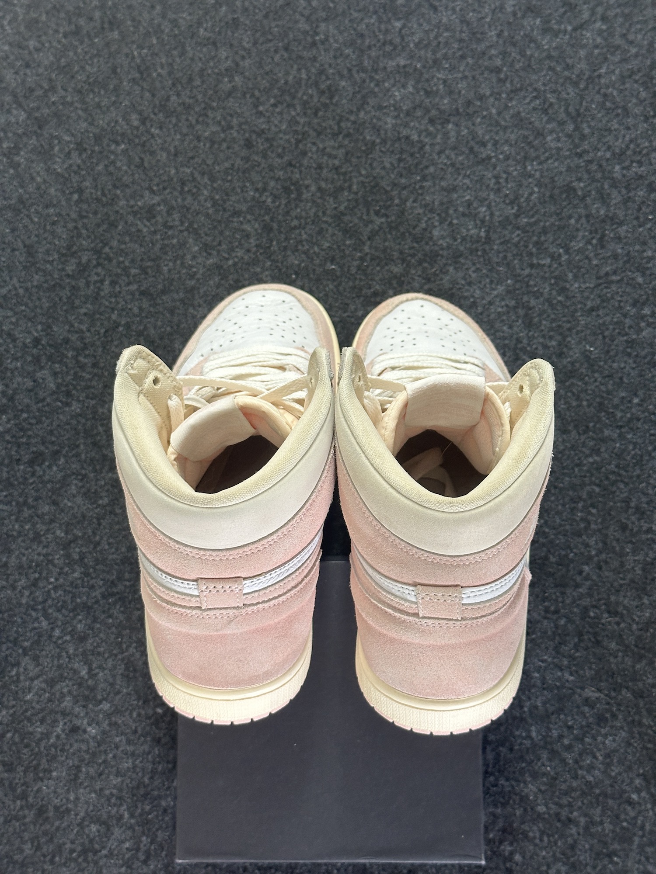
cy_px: 437
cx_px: 328
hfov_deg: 30.3
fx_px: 1213
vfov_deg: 39.7
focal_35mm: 48
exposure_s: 1/50
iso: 250
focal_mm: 6.86
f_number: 1.78
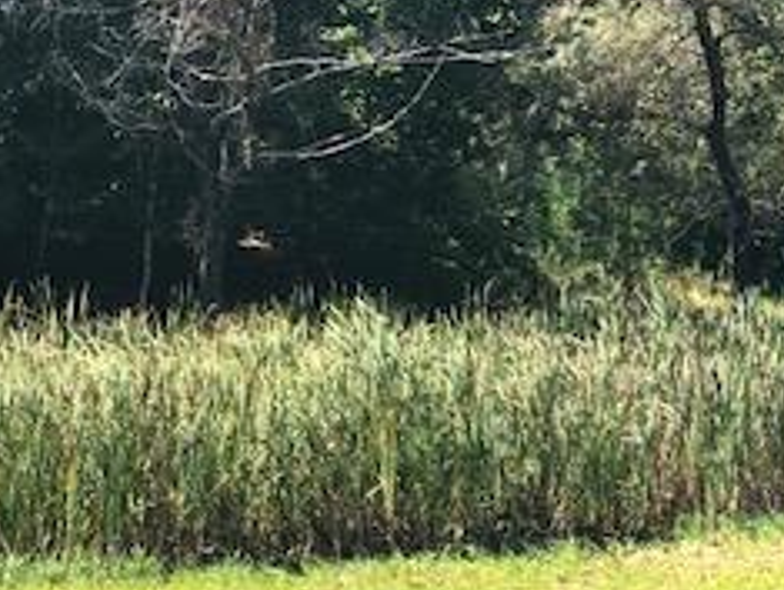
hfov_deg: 12.3
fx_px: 3516
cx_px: -244
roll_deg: -0.8
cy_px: 117
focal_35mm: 155
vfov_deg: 9.6
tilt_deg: -1.2
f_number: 2.8
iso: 20
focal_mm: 6.6
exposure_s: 1/236
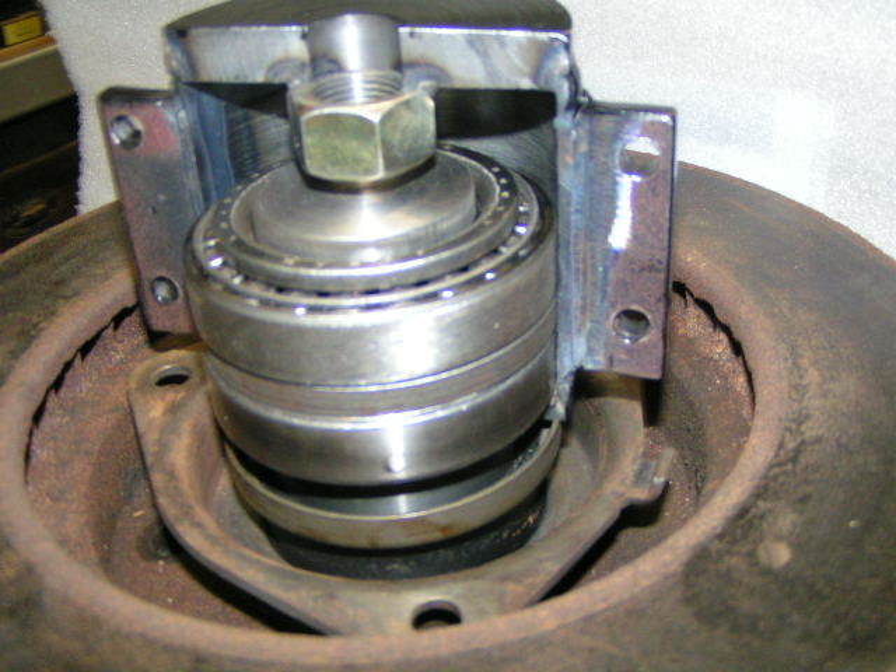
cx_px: 448
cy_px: 336
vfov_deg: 35.1
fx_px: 1061
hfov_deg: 45.8
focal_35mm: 41
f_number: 2.8
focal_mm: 6.3
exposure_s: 1/50
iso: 200
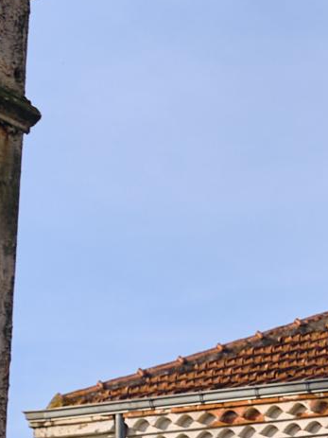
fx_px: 3779
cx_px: 803
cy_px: 754
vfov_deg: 6.5
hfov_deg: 4.8
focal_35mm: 299
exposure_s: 1/950
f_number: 6.4
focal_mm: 32.1
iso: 400
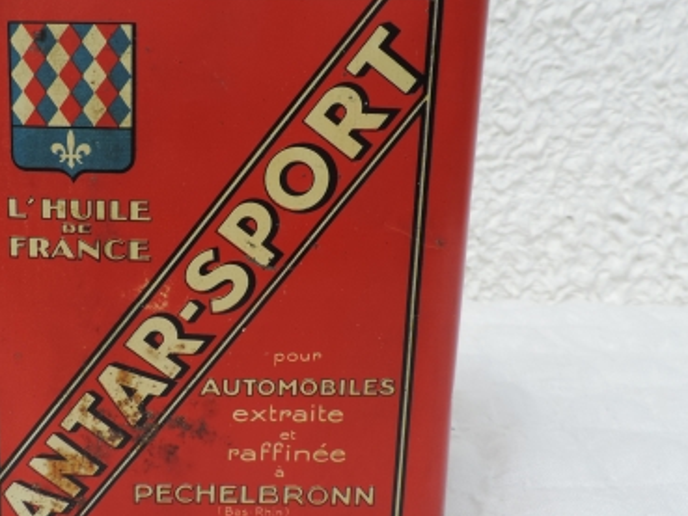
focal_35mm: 39
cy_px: 242
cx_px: 179
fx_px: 775
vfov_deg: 36.8
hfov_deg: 46.3
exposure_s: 1/1000
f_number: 3
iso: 80
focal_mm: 4.3
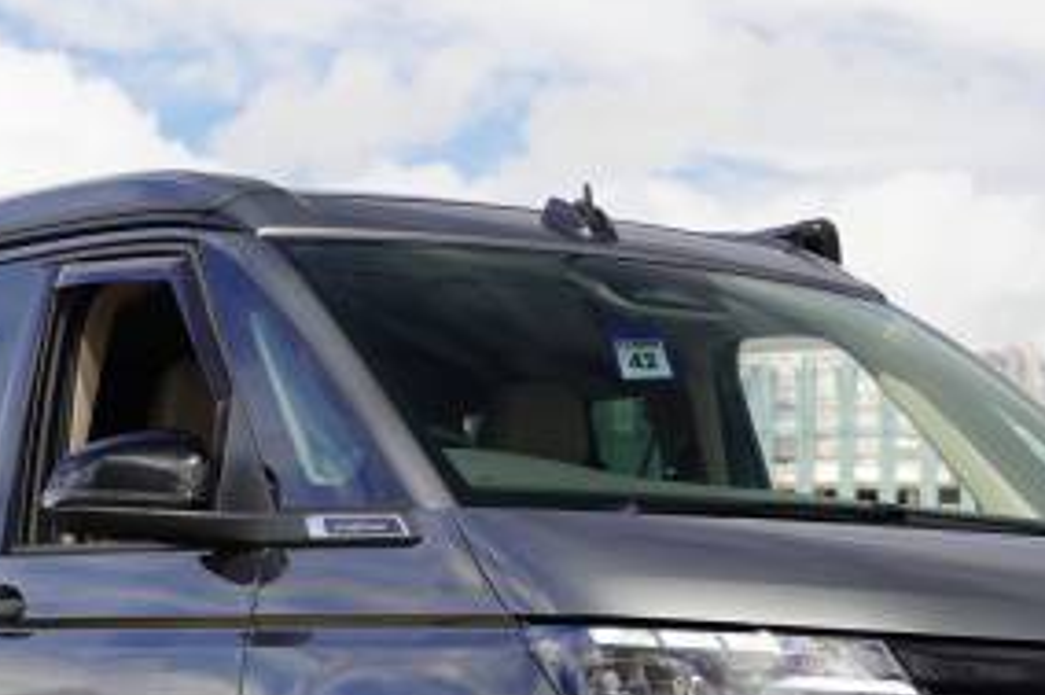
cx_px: 589
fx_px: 4210
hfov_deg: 14.1
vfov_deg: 9.4
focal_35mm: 145
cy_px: 596
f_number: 5
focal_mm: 64.5
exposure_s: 1/320
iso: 100
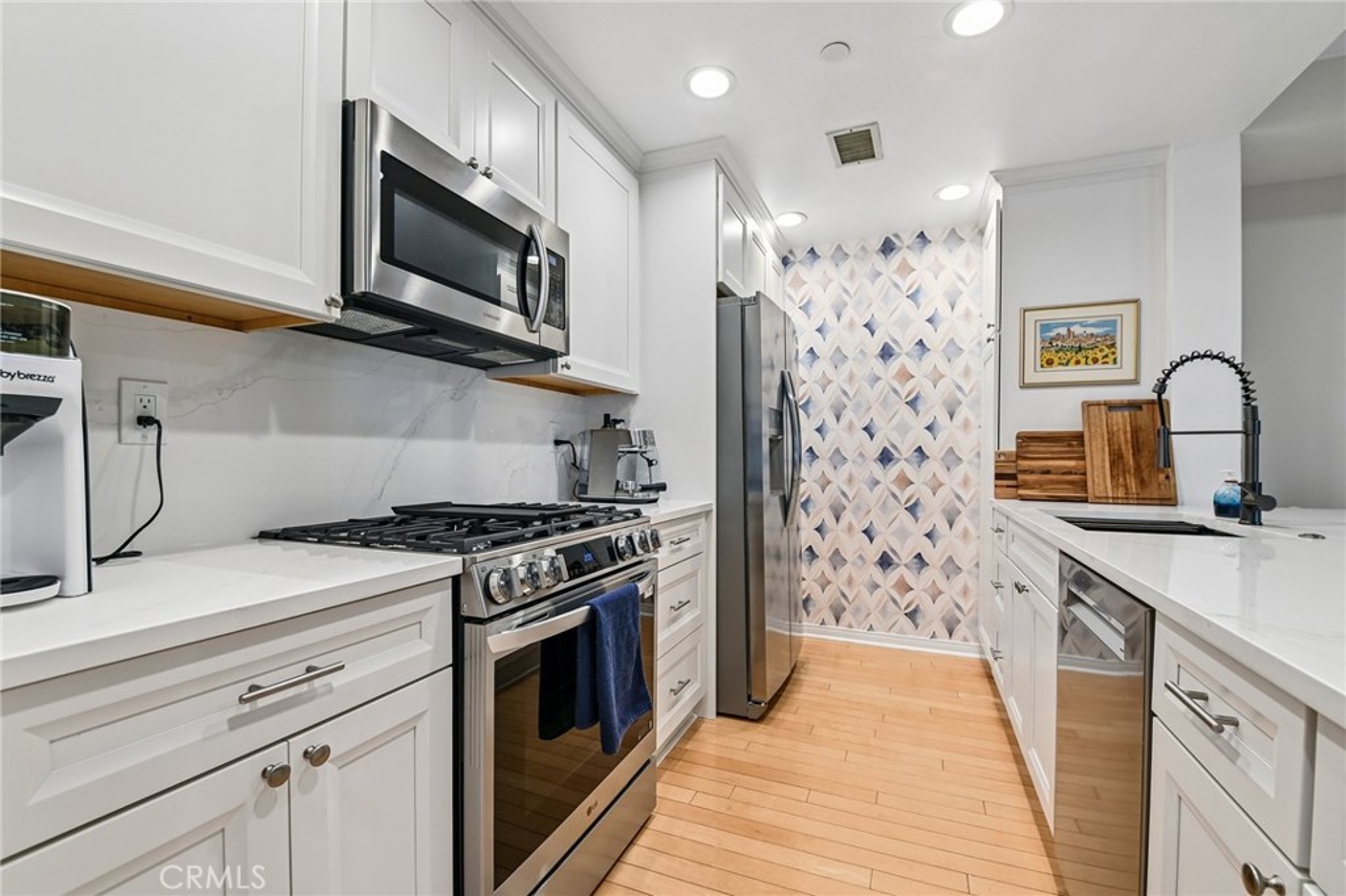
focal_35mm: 15
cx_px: 673
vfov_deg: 77.3
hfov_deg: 100.4
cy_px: 448
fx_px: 561
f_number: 8
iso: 250
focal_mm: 15
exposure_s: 1/5
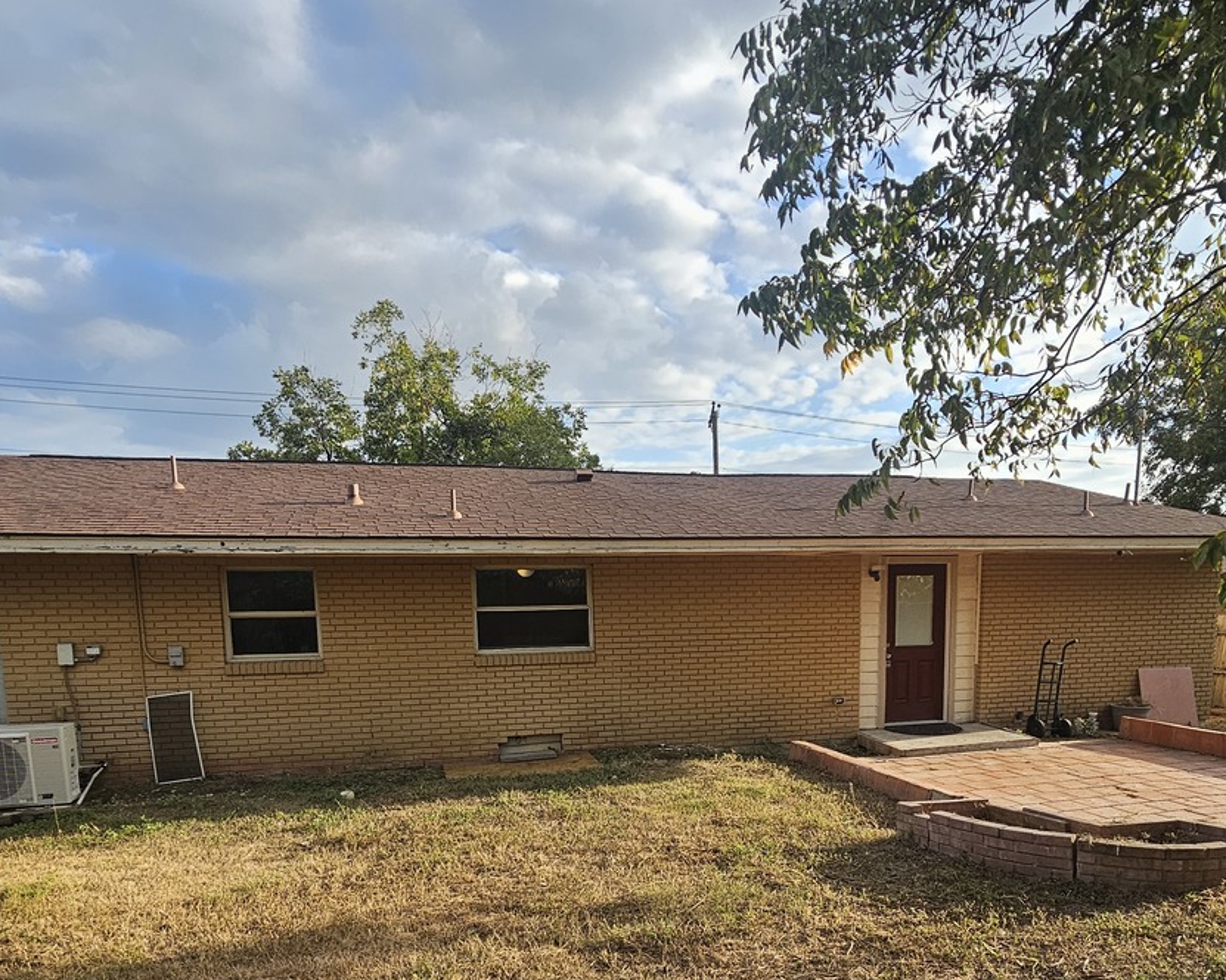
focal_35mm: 22
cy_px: 725
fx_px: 798
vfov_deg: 60.0
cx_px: 649
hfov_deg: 75.0
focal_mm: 2.2
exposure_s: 1/1000
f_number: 2.2
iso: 64
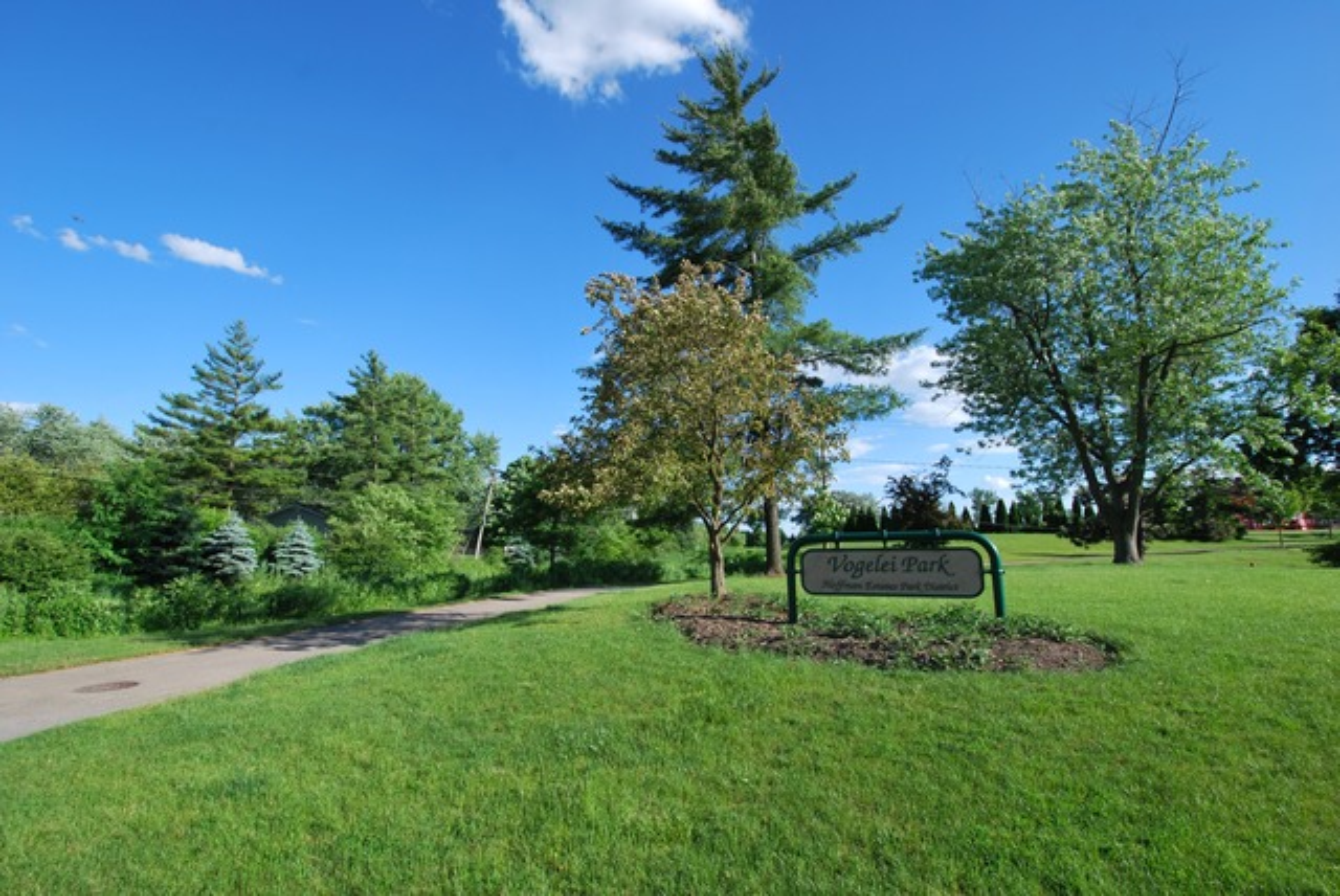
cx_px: 670
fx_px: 559
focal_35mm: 15
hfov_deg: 100.3
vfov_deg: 77.4
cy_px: 448
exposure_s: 1/125
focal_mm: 10
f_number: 8
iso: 100
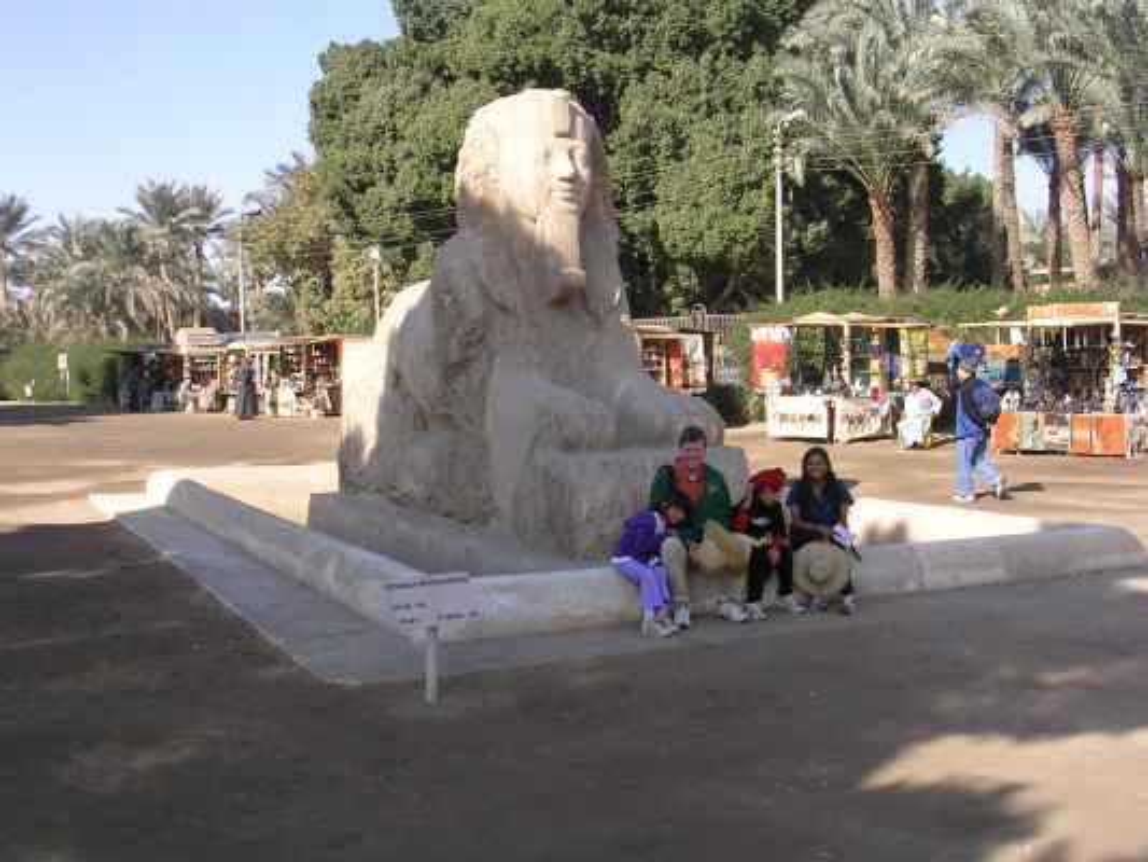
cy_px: 431
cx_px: 574
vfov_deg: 33.6
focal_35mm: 43
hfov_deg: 43.8
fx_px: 1426
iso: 50
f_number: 5.9
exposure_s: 1/178
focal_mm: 6.6
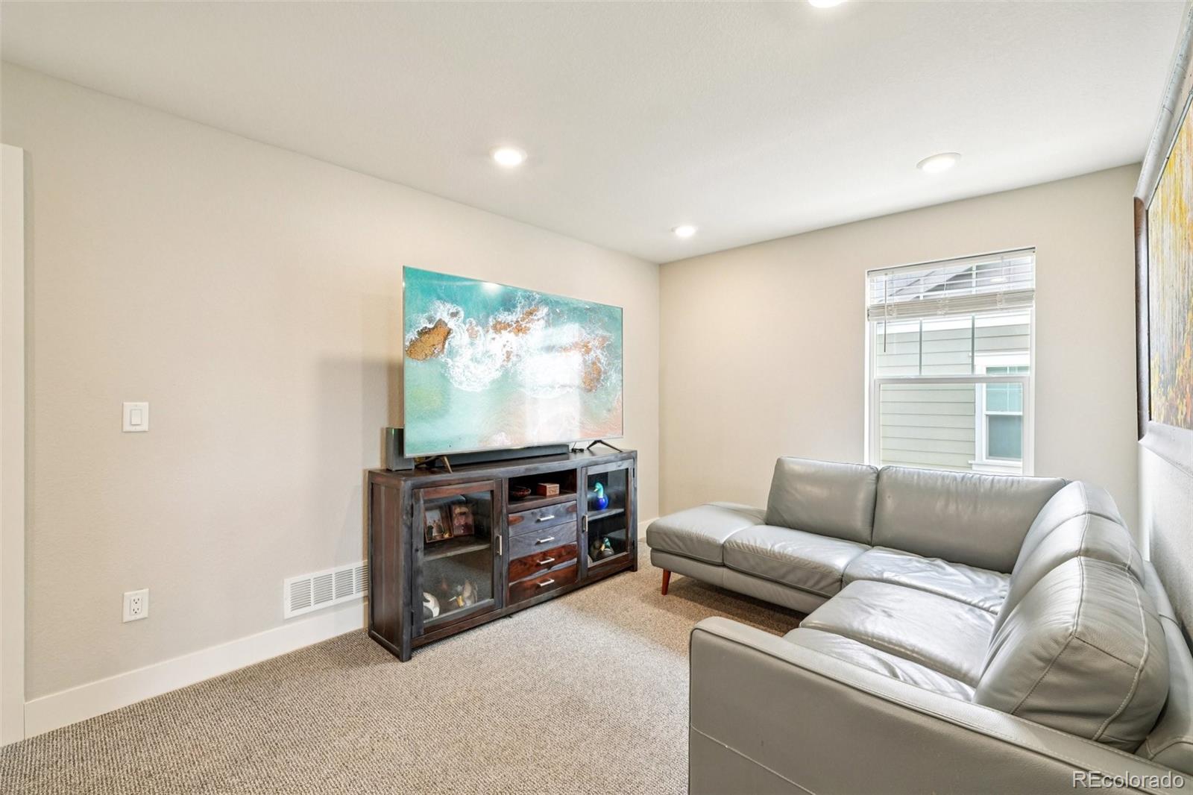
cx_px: 596
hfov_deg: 100.4
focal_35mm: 15
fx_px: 497
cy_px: 398
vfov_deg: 77.3
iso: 800
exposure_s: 1/13
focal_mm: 10
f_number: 8
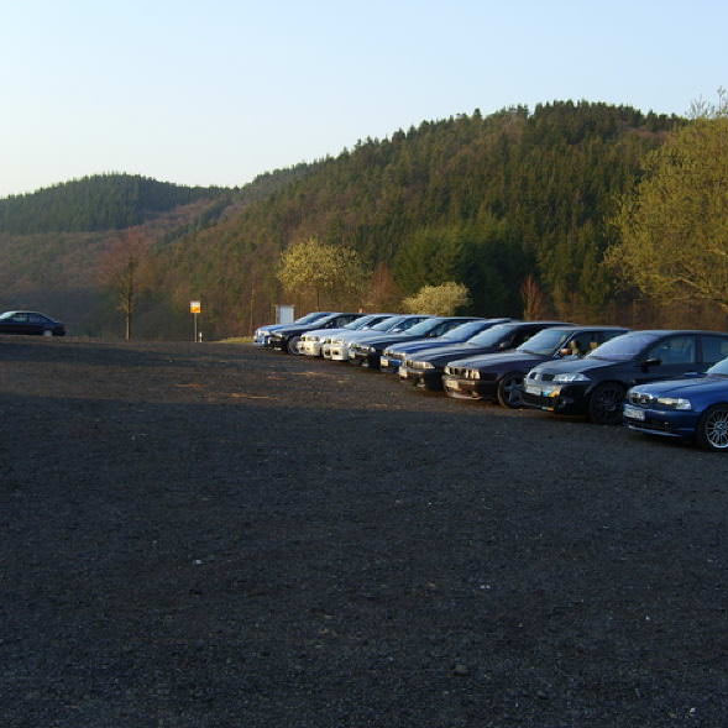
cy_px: 367
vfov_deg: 40.0
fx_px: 999
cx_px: 405
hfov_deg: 40.0
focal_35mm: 42
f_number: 2.8
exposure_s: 1/250
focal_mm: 5.8
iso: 50
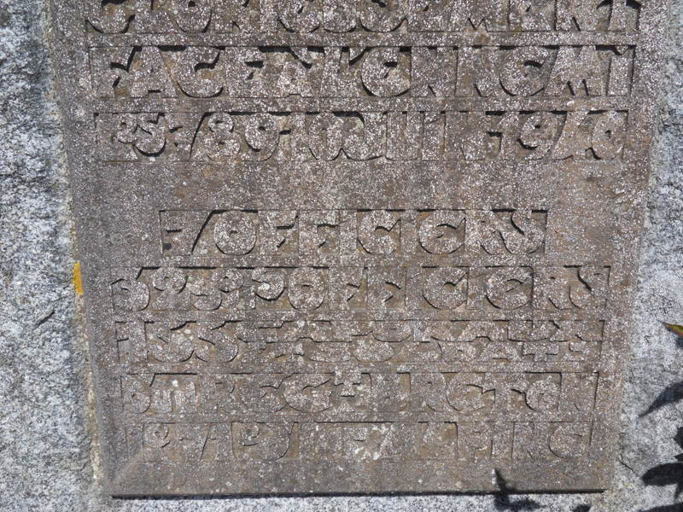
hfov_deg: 44.8
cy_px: 256
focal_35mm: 42
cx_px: 342
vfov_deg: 34.3
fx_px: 829
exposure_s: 1/180
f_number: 9.3
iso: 80
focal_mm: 7.6
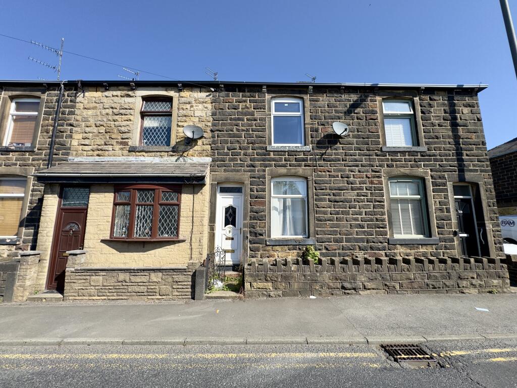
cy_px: 194
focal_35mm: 14
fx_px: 209
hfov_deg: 102.1
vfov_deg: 85.7
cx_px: 258
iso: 50
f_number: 2.2
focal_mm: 2.22
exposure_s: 1/1236
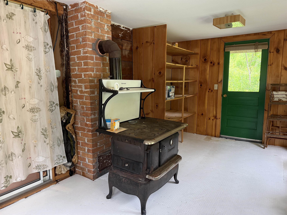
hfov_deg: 71.6
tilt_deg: -8.0
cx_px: 144
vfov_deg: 56.8
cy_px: 108
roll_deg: +0.1
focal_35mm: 24
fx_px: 199
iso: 250
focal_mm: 6.76
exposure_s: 1/60
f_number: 1.78
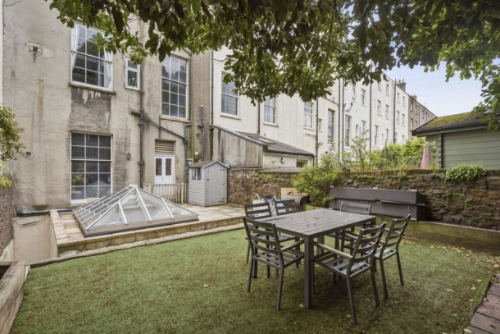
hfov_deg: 96.7
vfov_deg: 73.8
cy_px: 167
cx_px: 250
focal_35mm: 16
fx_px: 222
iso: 125
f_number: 7.1
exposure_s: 1/100
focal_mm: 16
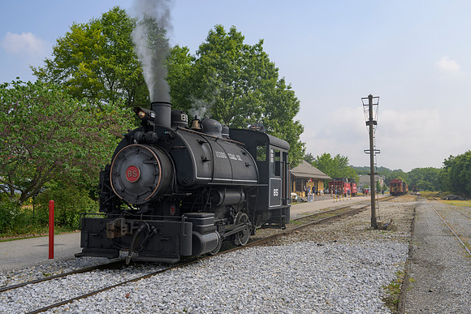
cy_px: 169
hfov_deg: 55.8
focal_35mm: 34
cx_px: 254
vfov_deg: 38.9
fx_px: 444
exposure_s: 1/125
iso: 64
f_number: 10
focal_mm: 31.5
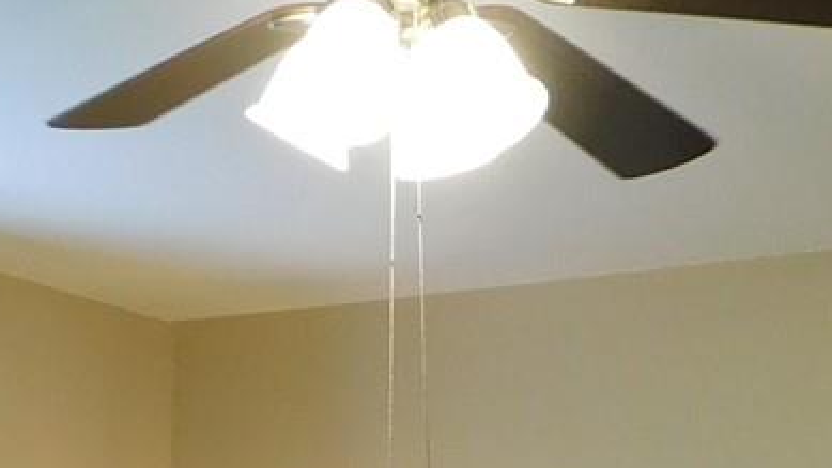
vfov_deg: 10.3
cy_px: 1090
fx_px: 2273
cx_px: 616
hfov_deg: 20.6
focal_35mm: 103
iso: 160
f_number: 3
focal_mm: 4
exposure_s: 1/30
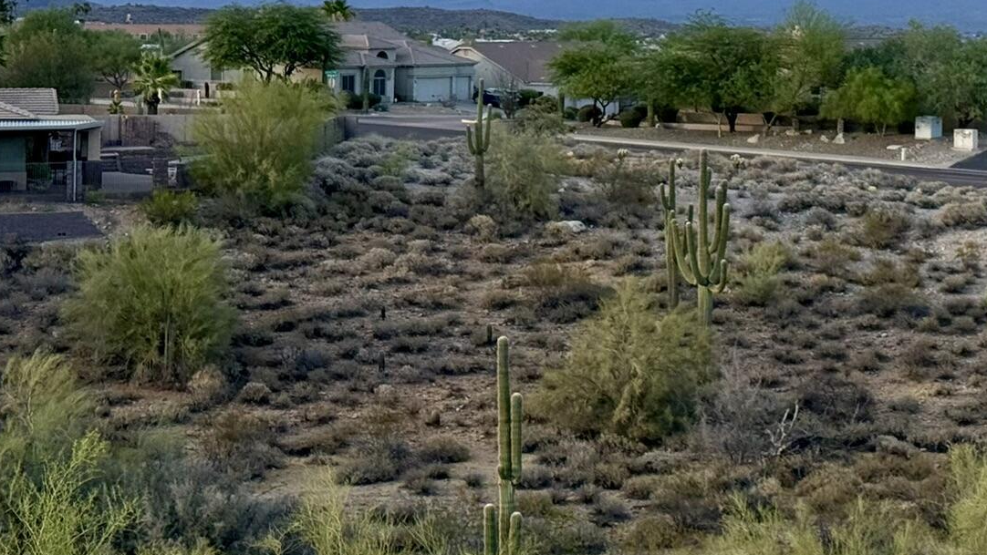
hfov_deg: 21.3
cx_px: 763
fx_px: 2591
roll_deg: -0.3
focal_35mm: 99
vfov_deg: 12.1
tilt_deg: +0.7
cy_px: -29
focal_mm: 6.76
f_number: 1.78
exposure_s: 1/2208
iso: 80
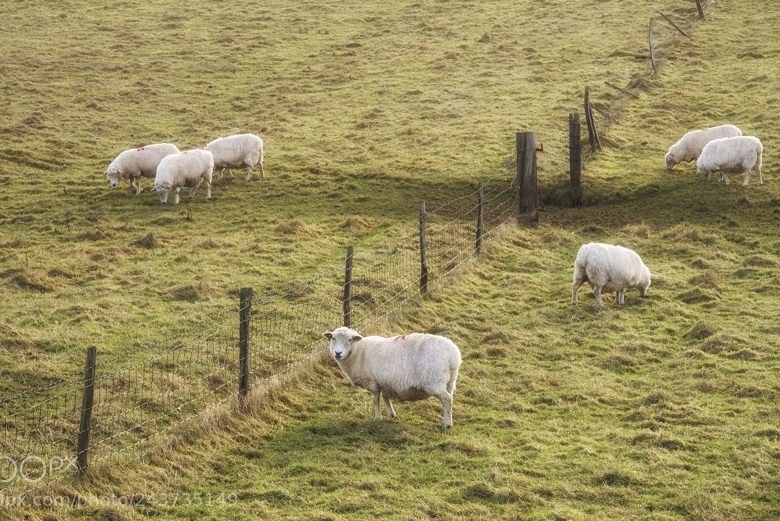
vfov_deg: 13.6
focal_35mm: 101
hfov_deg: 20.2
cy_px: 236
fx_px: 2189
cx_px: 398
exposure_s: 1/125
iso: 500
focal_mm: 85
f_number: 11
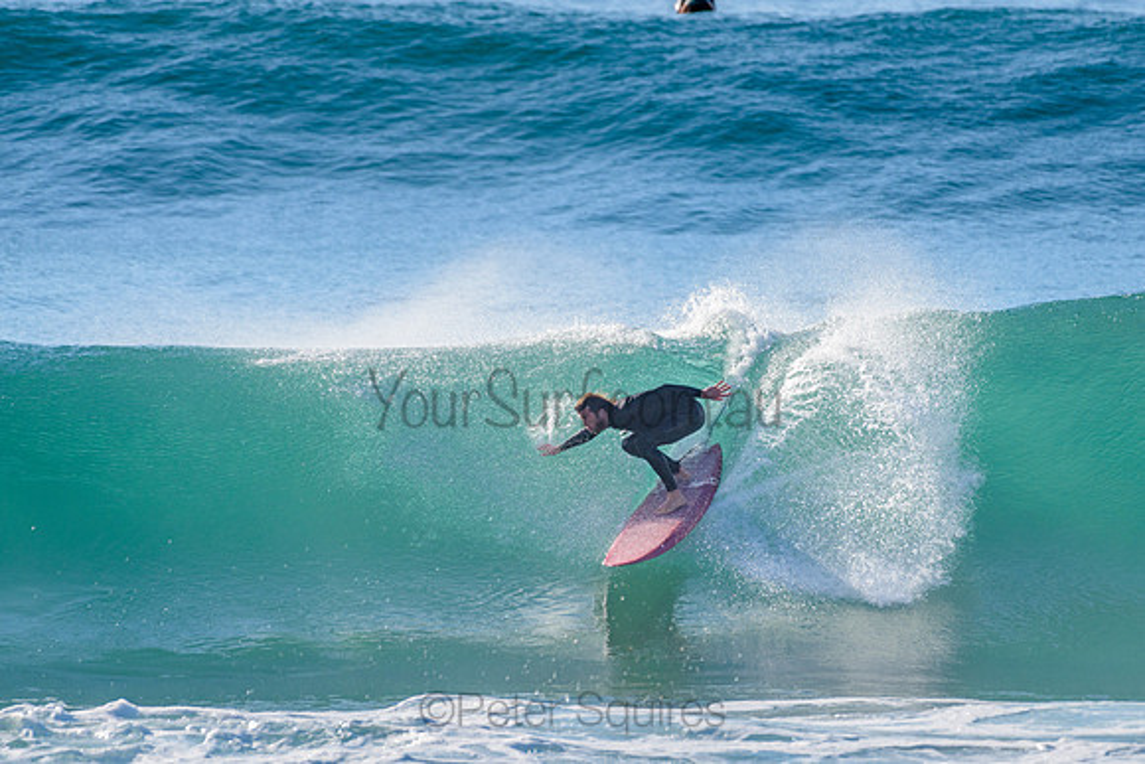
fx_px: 19507
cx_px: 572
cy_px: 382
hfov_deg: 3.4
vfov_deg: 2.2
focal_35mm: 613
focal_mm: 500
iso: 200
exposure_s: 1/2000
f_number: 5.6
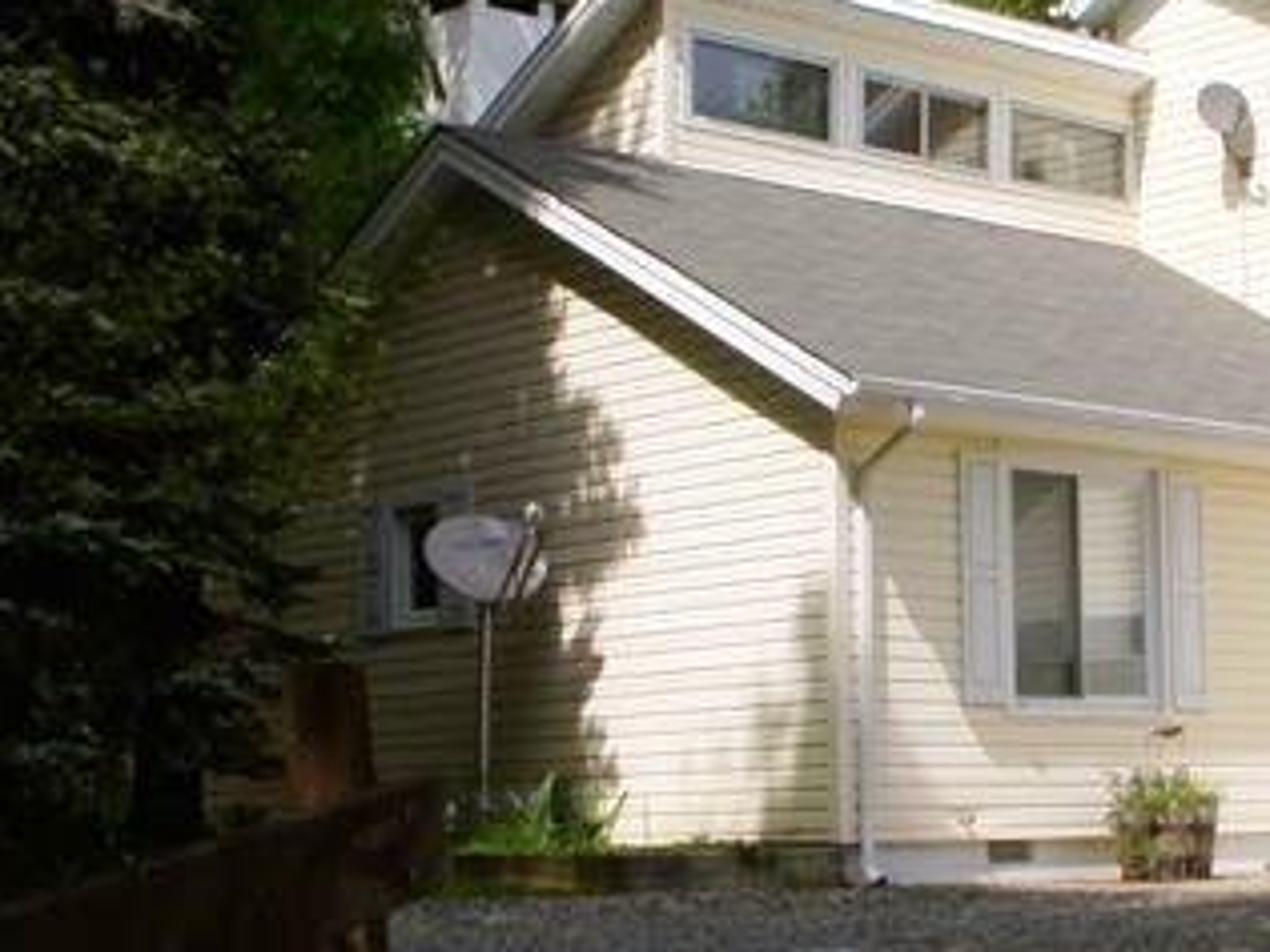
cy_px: 438
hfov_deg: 24.3
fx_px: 2825
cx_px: 1246
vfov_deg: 19.1
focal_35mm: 77
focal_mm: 6.3
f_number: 6.6
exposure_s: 1/400
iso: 100
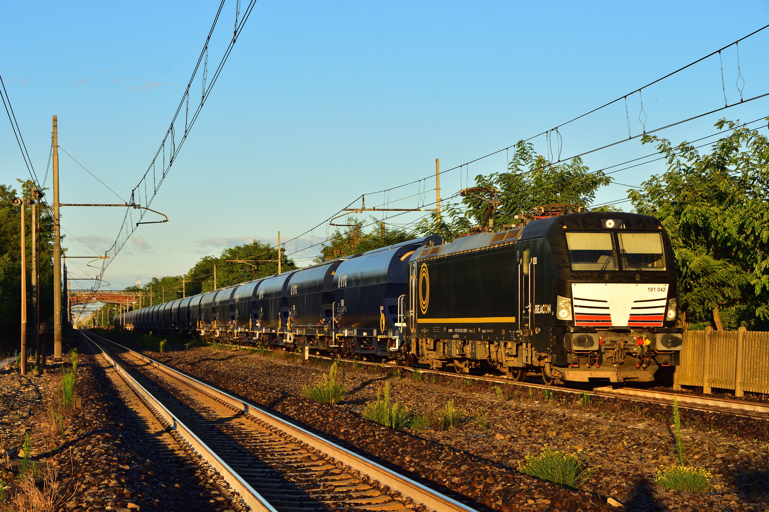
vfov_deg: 17.5
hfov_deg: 26.0
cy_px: 256
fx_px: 1666
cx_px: 384
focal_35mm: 78
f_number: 7.1
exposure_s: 1/800
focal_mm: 52
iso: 500
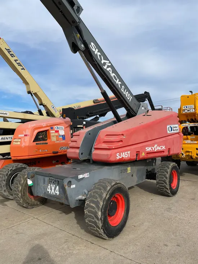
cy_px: 132
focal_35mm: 26
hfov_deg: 53.1
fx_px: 198
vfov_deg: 67.3
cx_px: 99
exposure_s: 1/5051
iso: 50
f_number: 1.6
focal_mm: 4.2
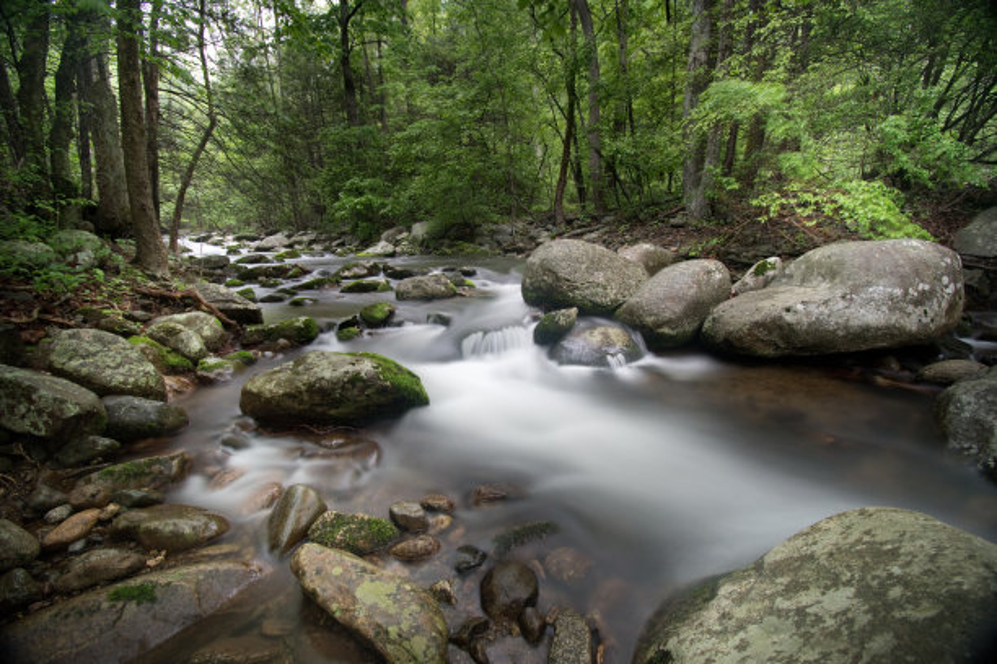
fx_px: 415
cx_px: 498
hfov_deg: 100.4
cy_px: 332
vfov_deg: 77.3
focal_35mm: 15
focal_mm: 10
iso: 100
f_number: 5
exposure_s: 30
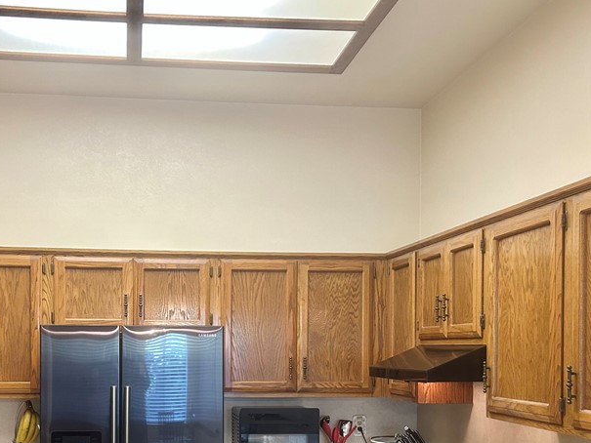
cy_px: 358
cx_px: 211
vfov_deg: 32.0
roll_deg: +0.1
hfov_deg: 42.5
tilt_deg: -1.2
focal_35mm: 44
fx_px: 751
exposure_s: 1/60
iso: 200
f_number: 1.5
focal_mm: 5.7
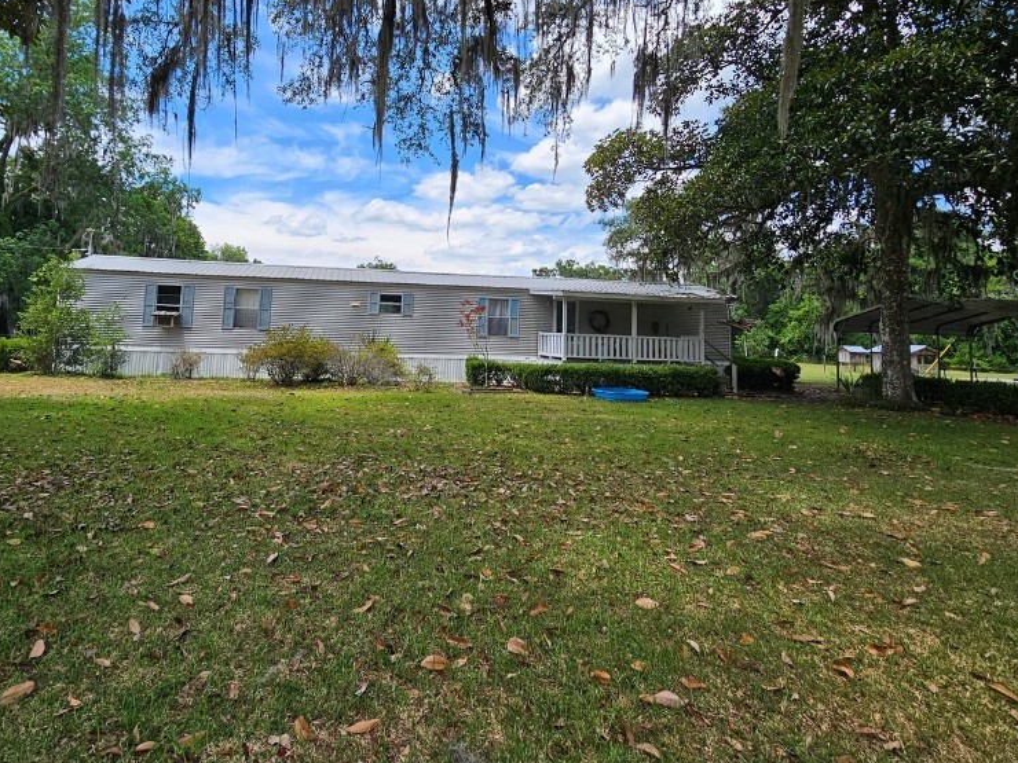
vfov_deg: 70.3
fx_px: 529
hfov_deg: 87.2
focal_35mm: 18
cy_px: 279
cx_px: 437
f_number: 2.2
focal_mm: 2.2
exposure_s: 1/1286
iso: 50
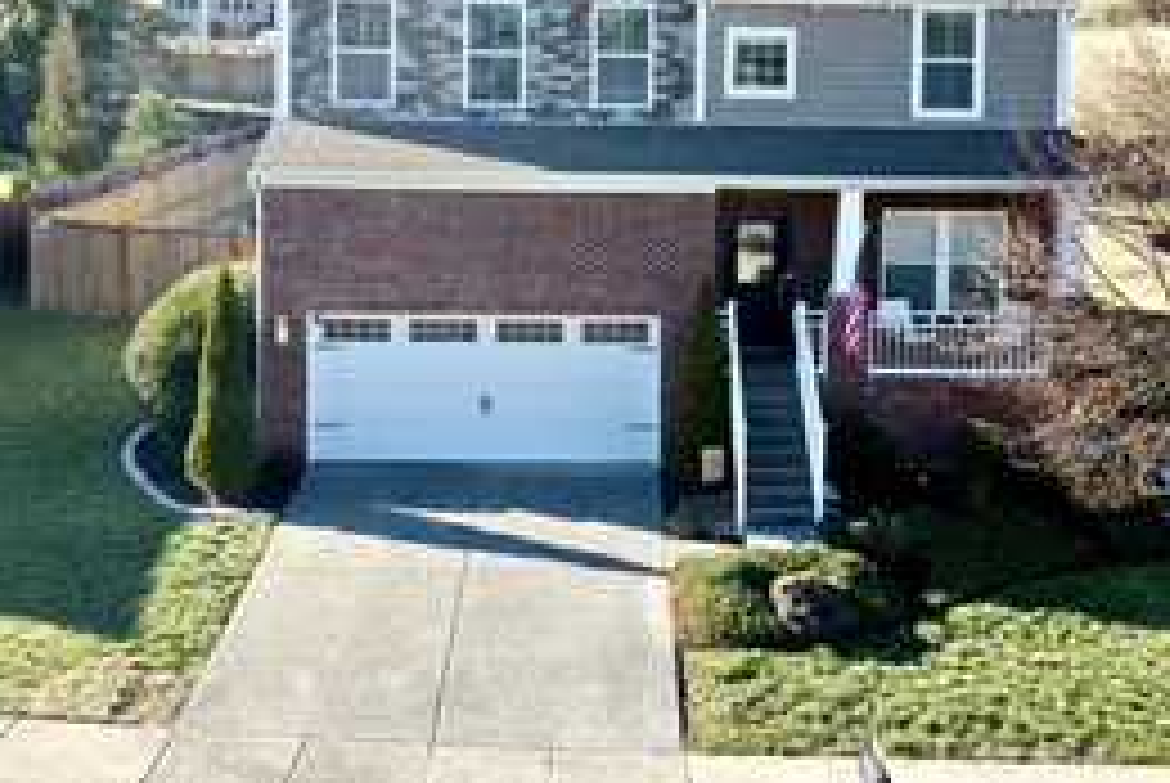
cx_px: 680
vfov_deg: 30.7
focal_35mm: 43
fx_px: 1399
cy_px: 191
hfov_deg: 45.2
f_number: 5
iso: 100
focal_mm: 10.26
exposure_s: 1/240
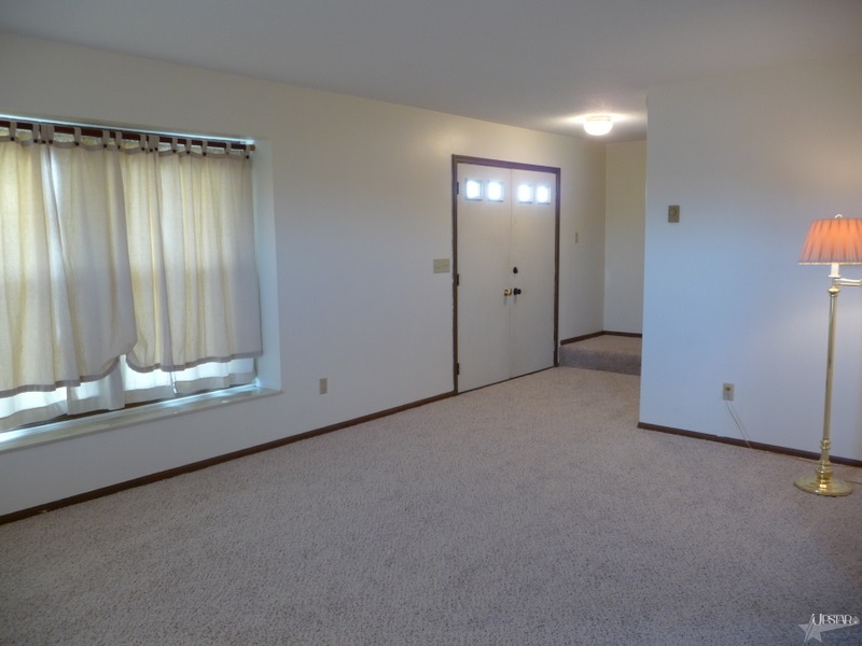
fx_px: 697
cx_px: 431
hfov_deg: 63.4
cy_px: 323
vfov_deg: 49.7
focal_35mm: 28
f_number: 3.3
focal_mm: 4.7
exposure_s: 1/10
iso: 100
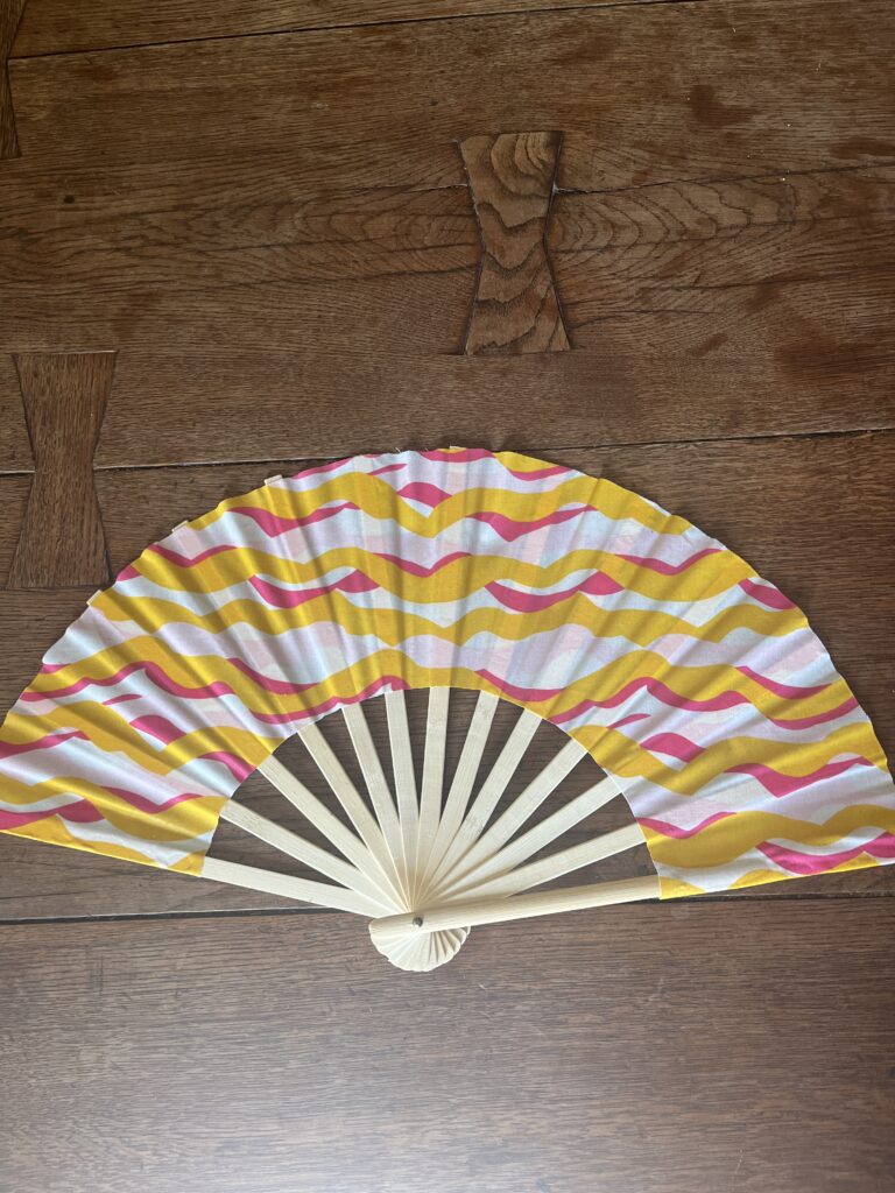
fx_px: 896
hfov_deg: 53.1
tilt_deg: -78.4
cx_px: 448
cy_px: 596
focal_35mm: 26
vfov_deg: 67.3
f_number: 1.6
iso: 125
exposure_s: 1/109
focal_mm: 5.1
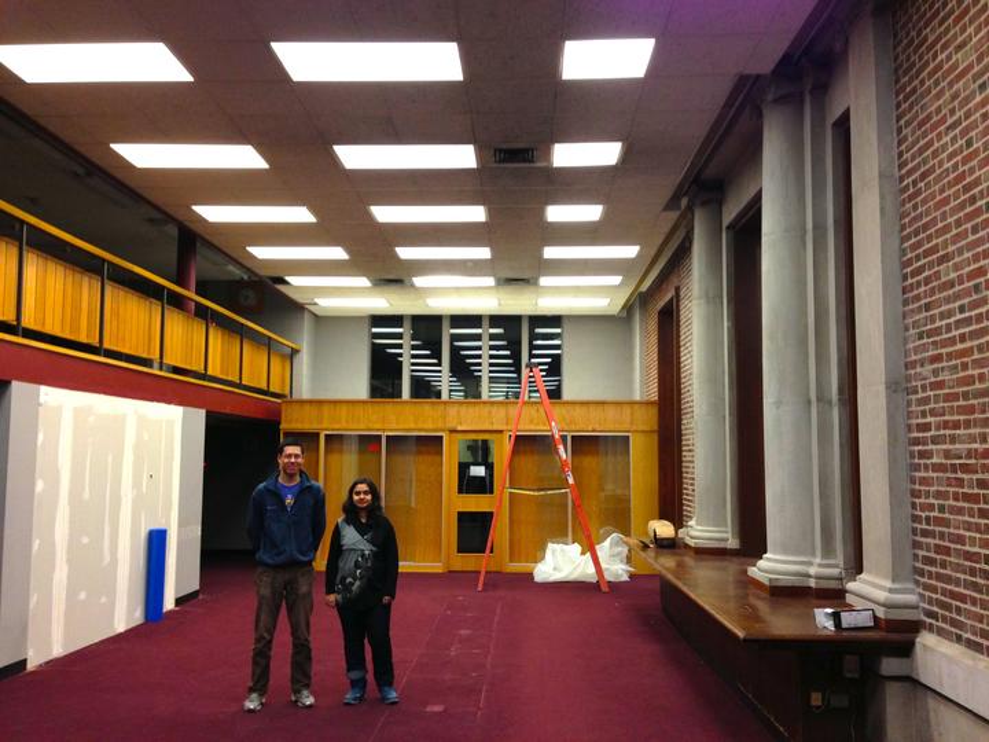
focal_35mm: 33
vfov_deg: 42.9
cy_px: 371
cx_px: 494
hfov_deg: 55.4
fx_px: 943
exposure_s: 1/20
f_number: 2.4
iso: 100
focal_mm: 4.13
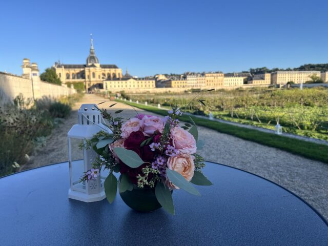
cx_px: 164
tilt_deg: -7.2
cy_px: 123
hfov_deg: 67.3
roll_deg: +1.7
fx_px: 246
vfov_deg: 53.1
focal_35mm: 26
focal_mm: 5.1
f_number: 1.6
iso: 50
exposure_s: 1/1890
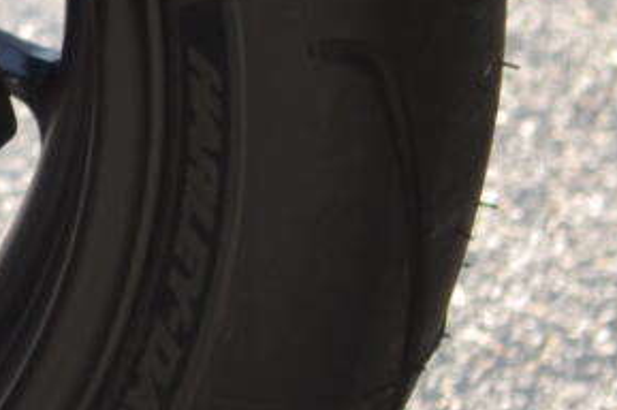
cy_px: -249
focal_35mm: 571
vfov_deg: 2.4
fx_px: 9783
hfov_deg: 3.6
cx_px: -640
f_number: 5.6
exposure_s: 1/200
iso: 100
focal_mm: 55
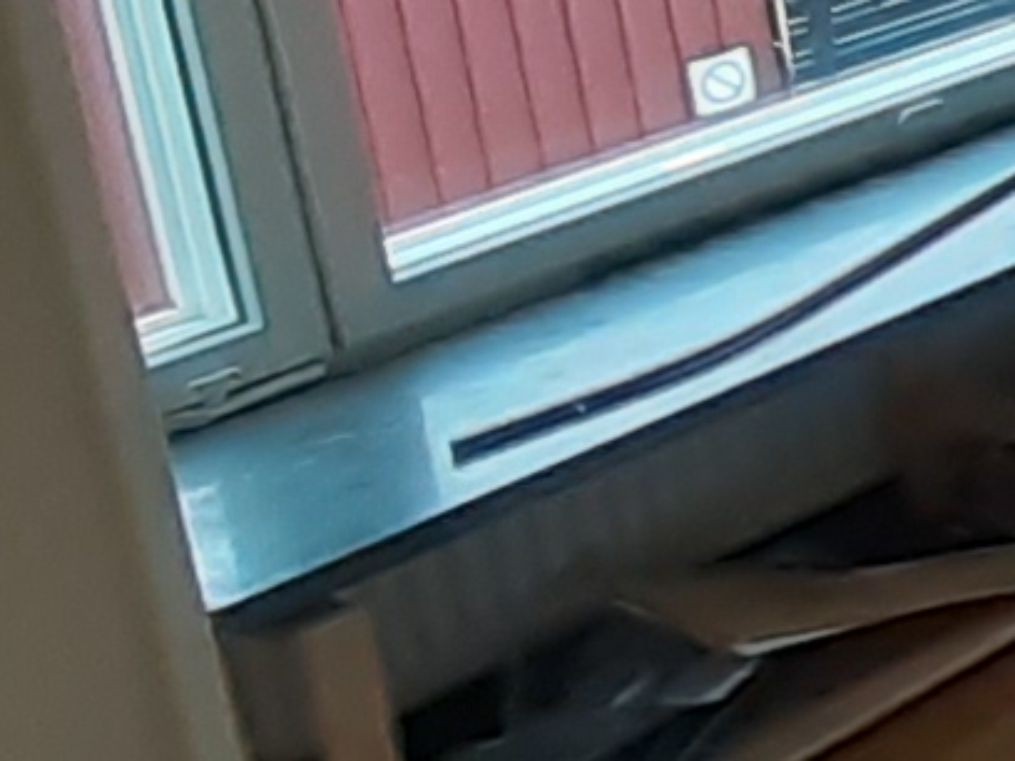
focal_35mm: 82
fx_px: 2404
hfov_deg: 13.3
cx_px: 2707
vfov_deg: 16.7
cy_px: -298
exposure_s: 1/40
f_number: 2.2
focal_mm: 1.13
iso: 80
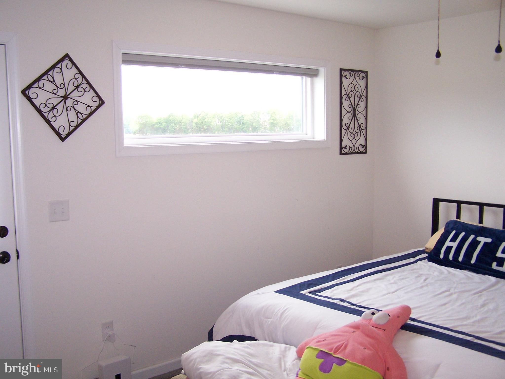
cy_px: 190
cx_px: 252
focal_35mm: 38
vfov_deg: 37.7
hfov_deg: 49.0
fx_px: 554
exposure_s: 1/60
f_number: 2.8
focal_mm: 6.3
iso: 140
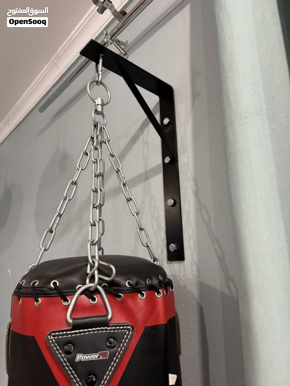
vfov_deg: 71.6
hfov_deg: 56.8
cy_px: 193
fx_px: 268
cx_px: 145
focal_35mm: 24
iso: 200
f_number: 1.78
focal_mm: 6.76
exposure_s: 1/74
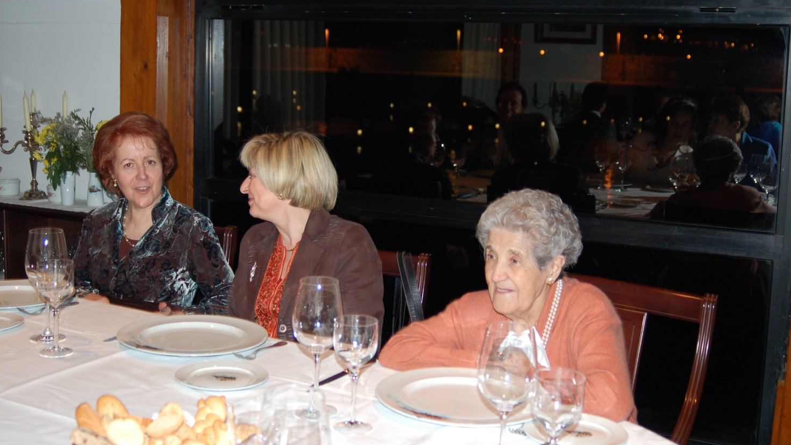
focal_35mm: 45
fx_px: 944
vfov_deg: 26.5
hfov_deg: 45.5
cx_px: 400
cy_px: 211
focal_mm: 28
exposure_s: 1/60
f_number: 3.3
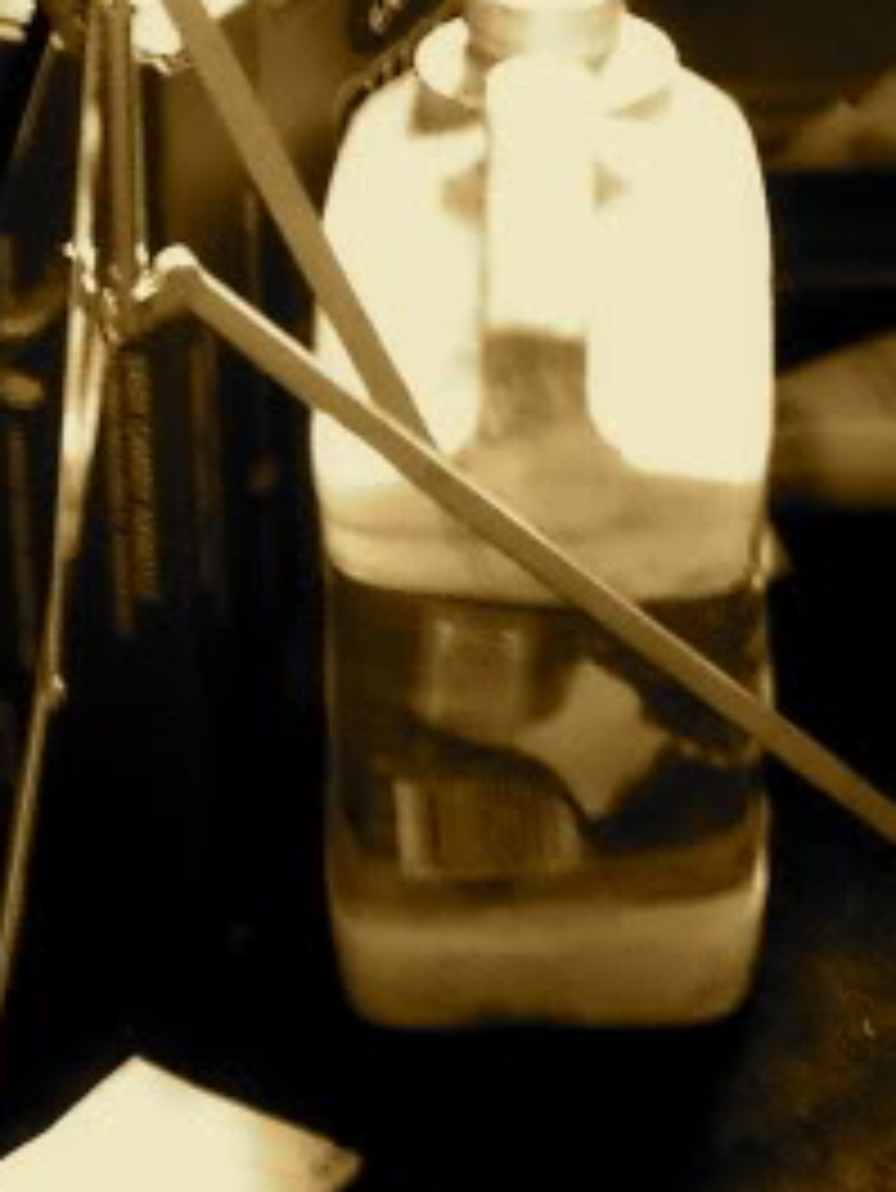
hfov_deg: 10.8
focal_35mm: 135
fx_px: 4655
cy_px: -846
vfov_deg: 13.4
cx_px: 1126
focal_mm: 5.7
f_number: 2.8
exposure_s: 1/7
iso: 800
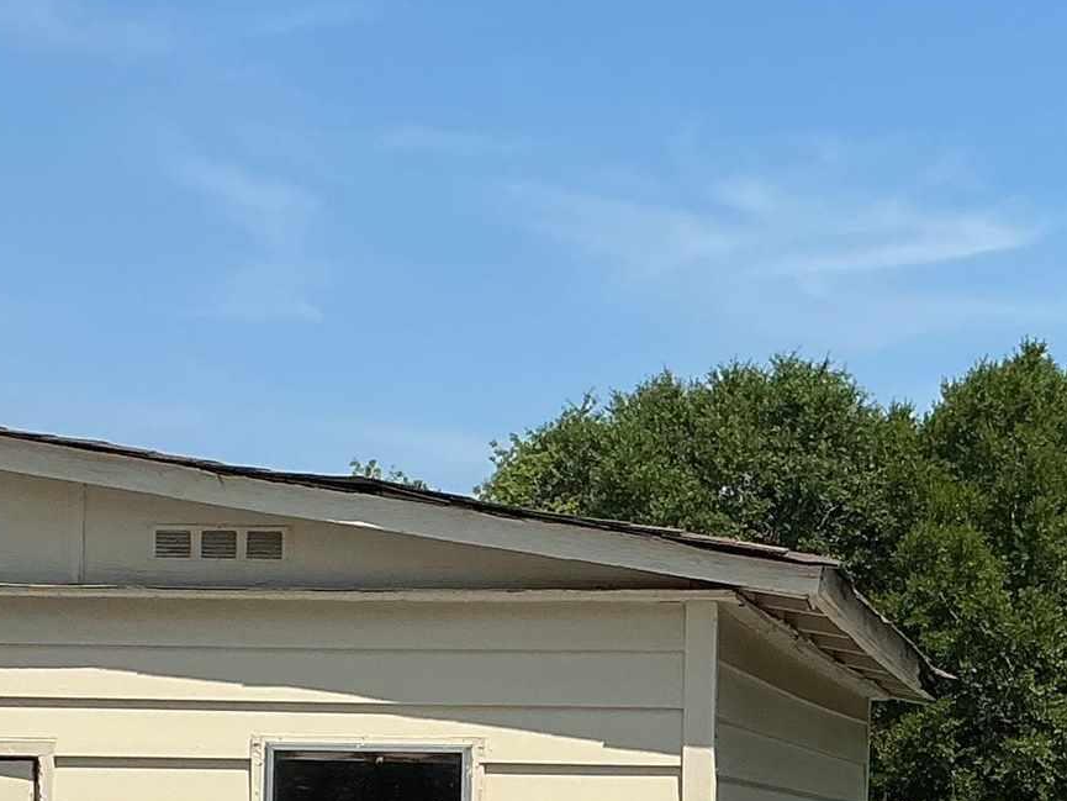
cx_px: 995
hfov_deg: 18.7
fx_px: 3175
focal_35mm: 103
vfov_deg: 14.2
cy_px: 778
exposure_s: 1/2667
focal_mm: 3
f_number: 1.8
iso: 25
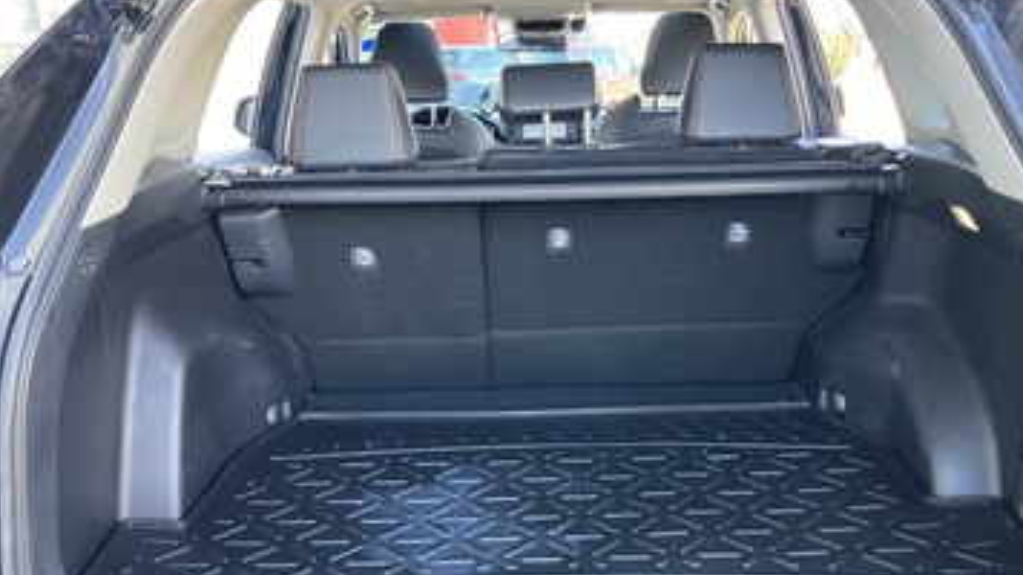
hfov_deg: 55.2
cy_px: 372
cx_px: 552
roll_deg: +1.8
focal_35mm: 36
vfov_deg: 32.6
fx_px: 976
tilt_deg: -17.0
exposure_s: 1/62
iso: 80
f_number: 1.8
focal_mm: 3.99
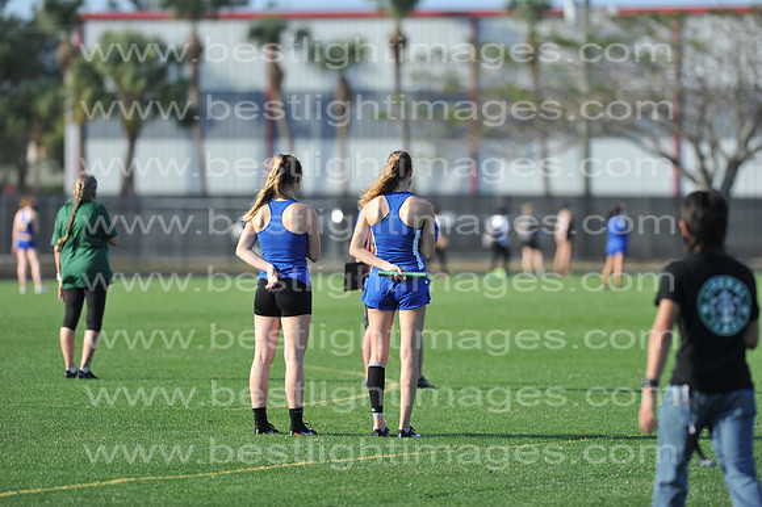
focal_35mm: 300
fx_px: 6346
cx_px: 381
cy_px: 254
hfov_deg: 6.9
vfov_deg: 4.6
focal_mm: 300
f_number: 3.5
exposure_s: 1/2500
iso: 320
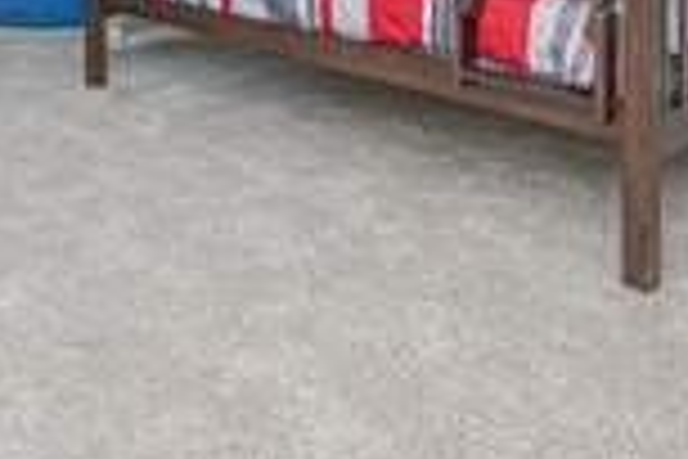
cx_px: 207
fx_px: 898
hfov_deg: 41.1
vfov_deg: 24.4
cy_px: -164
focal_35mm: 47
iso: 400
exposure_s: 1/15
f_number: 8
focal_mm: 10
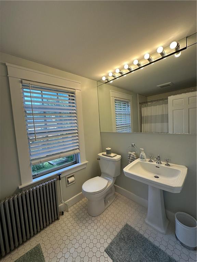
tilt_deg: -4.1
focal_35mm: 14
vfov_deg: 102.1
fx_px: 106
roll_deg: +3.8
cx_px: 98
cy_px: 131
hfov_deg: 85.7
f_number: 2.2
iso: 40
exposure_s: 1/267
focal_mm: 2.22
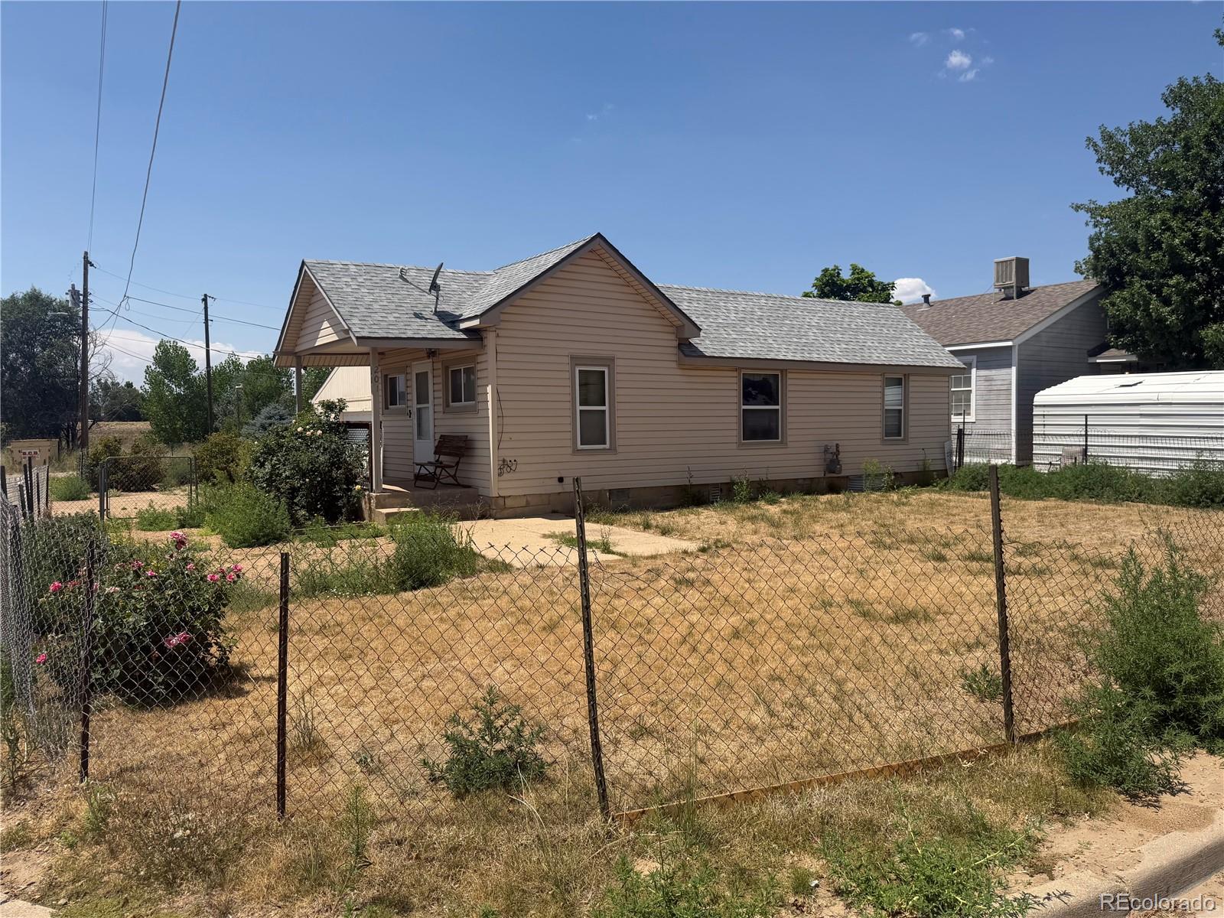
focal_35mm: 24
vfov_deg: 56.8
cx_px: 612
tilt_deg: -2.0
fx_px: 849
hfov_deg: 71.6
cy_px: 459
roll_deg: +0.9
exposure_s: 1/5714
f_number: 1.78
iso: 80
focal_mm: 6.76
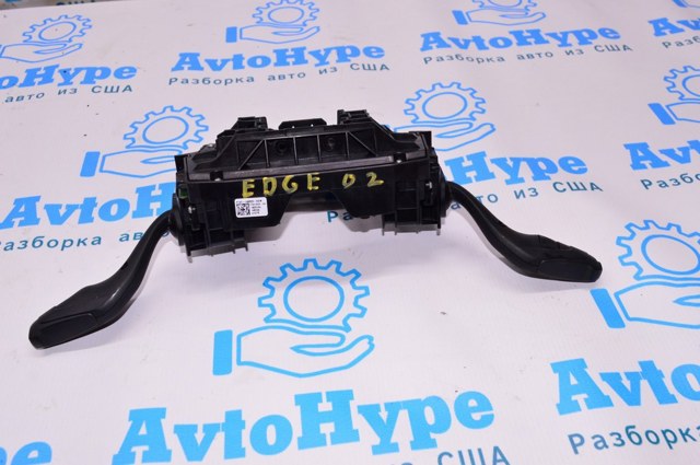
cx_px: 350
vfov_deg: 36.8
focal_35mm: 36
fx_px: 699
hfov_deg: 53.2
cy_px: 232
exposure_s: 1/125
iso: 1600
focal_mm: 24
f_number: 8
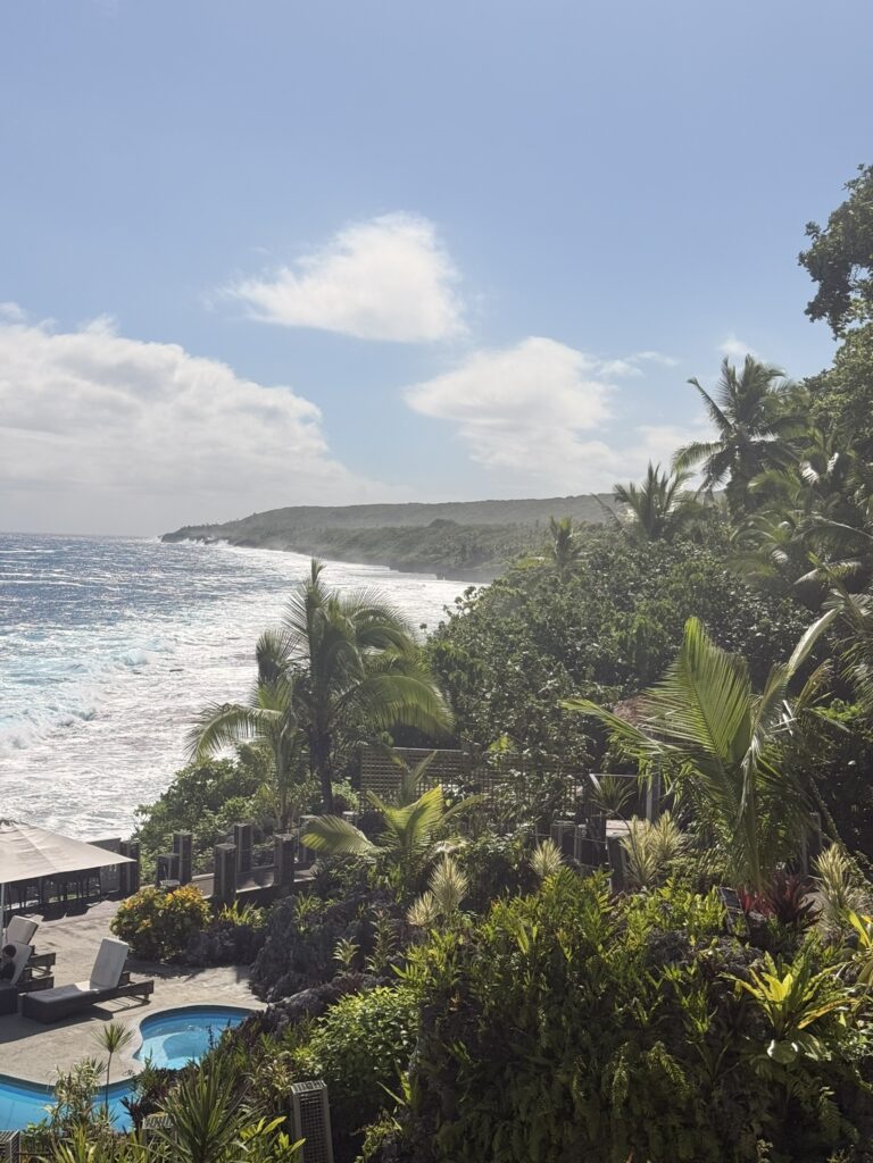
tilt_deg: -0.3
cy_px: 582
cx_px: 436
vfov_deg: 39.7
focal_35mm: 48
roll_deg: -2.8
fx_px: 1614
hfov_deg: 30.3
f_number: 1.78
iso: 50
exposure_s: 1/11364
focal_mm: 6.76
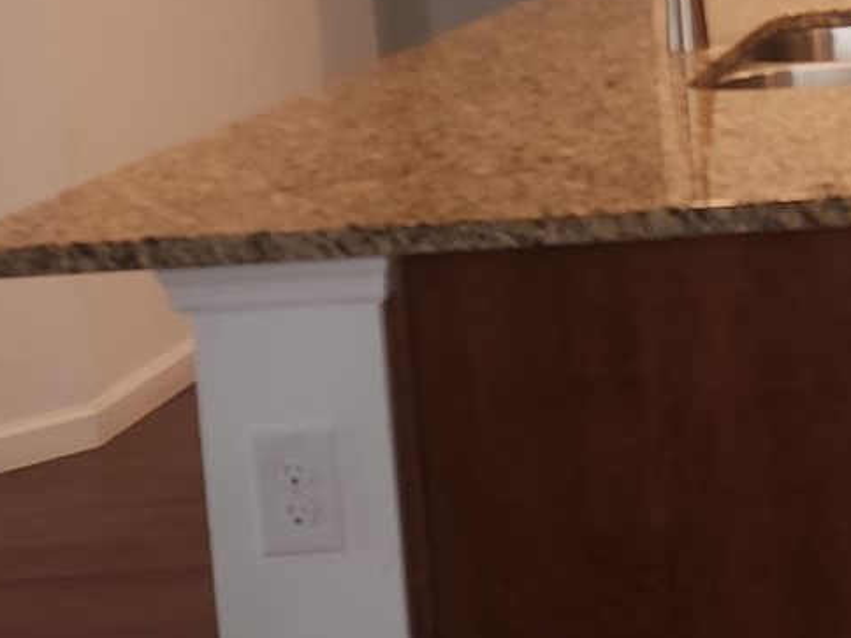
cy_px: -40
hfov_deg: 22.5
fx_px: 1868
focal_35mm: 76
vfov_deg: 18.7
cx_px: 1157
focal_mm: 6.4
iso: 100
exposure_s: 1/30
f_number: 1.8
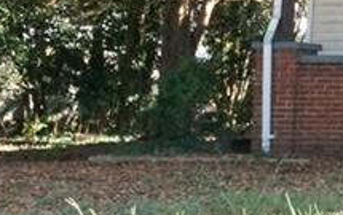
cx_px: 641
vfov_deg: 14.7
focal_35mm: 87
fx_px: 814
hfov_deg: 18.1
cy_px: -16
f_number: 22
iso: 6400
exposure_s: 1/160
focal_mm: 12
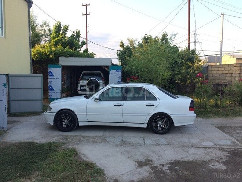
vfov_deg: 48.2
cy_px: 91
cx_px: 121
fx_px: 203
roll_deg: +1.7
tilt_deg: -5.0
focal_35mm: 29
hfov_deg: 61.7
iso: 32
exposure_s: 1/252
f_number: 2.2
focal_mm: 4.15
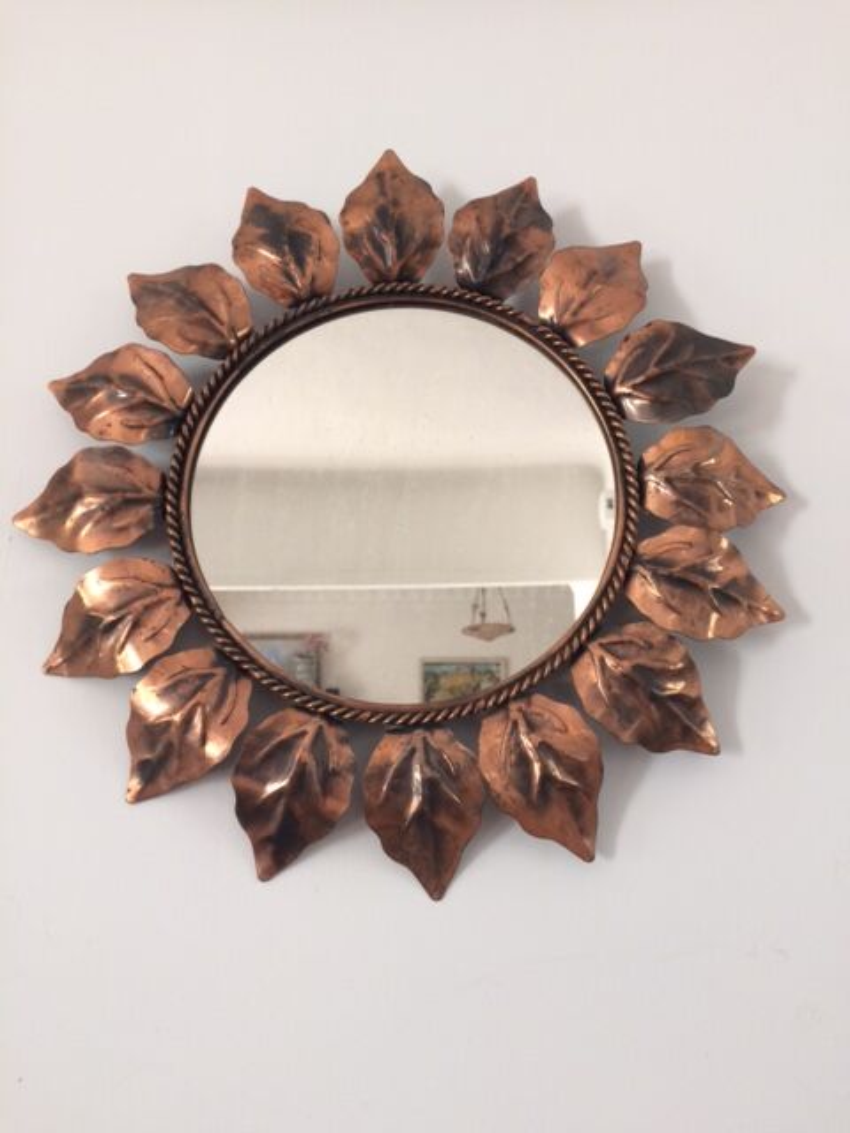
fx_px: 949
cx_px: 425
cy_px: 566
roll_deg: +0.1
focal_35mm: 29
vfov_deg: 61.7
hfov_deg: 48.2
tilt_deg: +13.6
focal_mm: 4.15
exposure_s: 1/33
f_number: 2.2
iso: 100
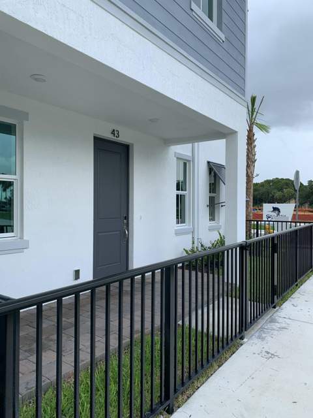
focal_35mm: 26
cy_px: 209
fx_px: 313
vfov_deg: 67.3
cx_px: 156
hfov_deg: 53.1
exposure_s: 1/660
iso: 25
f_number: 1.8
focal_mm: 4.25
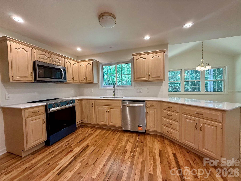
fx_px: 97
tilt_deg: -2.5
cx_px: 120
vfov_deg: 85.7
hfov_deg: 102.1
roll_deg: +0.7
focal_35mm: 14
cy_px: 90
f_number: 2.2
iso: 200
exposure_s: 1/120
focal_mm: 2.22
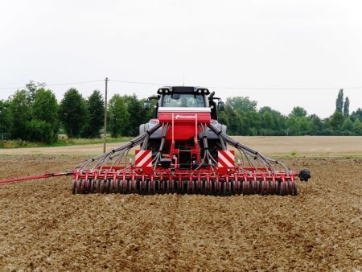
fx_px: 1151
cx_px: 181
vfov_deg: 13.5
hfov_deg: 17.9
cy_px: 136
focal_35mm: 110
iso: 200
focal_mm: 55
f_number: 5.1
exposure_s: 1/250
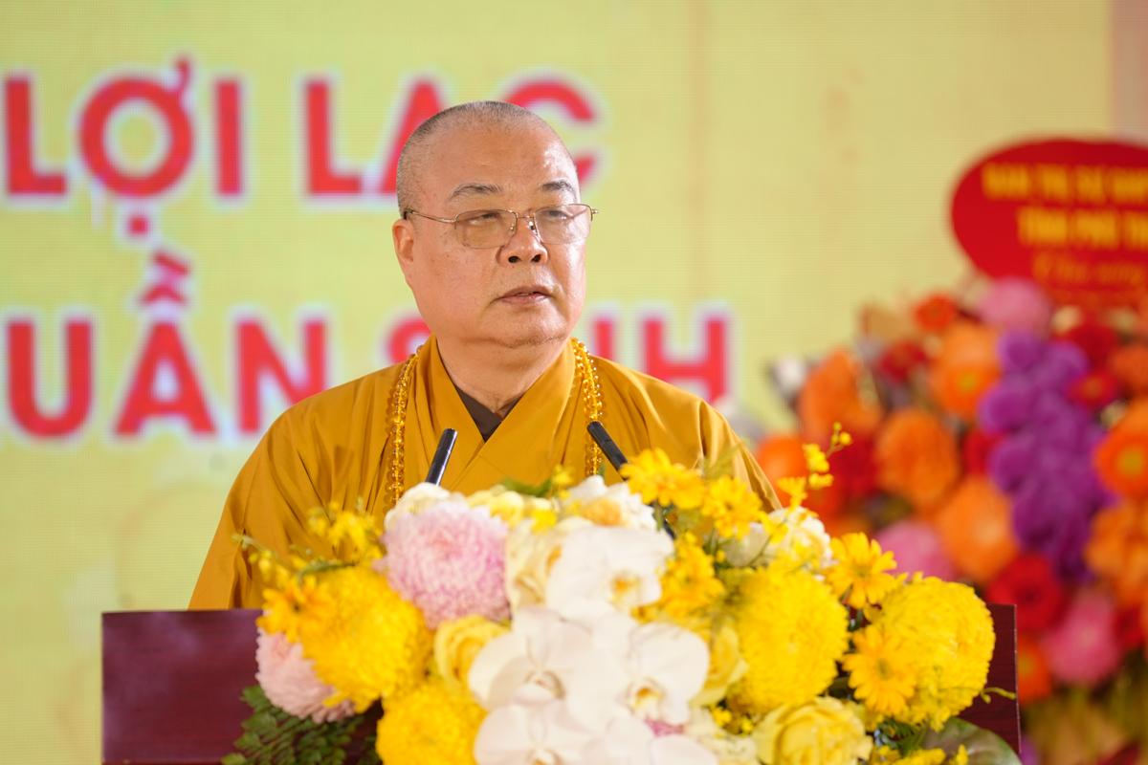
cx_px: 574
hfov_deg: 6.9
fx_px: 9566
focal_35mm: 300
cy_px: 382
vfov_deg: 4.6
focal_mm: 200
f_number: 2.8
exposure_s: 1/160
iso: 200
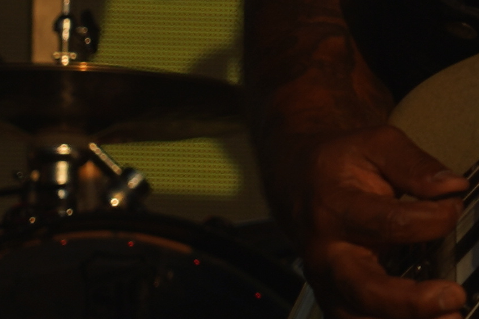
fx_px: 9938
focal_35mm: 747
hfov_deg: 2.7
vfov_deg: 1.8
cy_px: -390
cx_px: 1030
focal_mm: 105
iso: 100
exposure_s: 1/640
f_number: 8
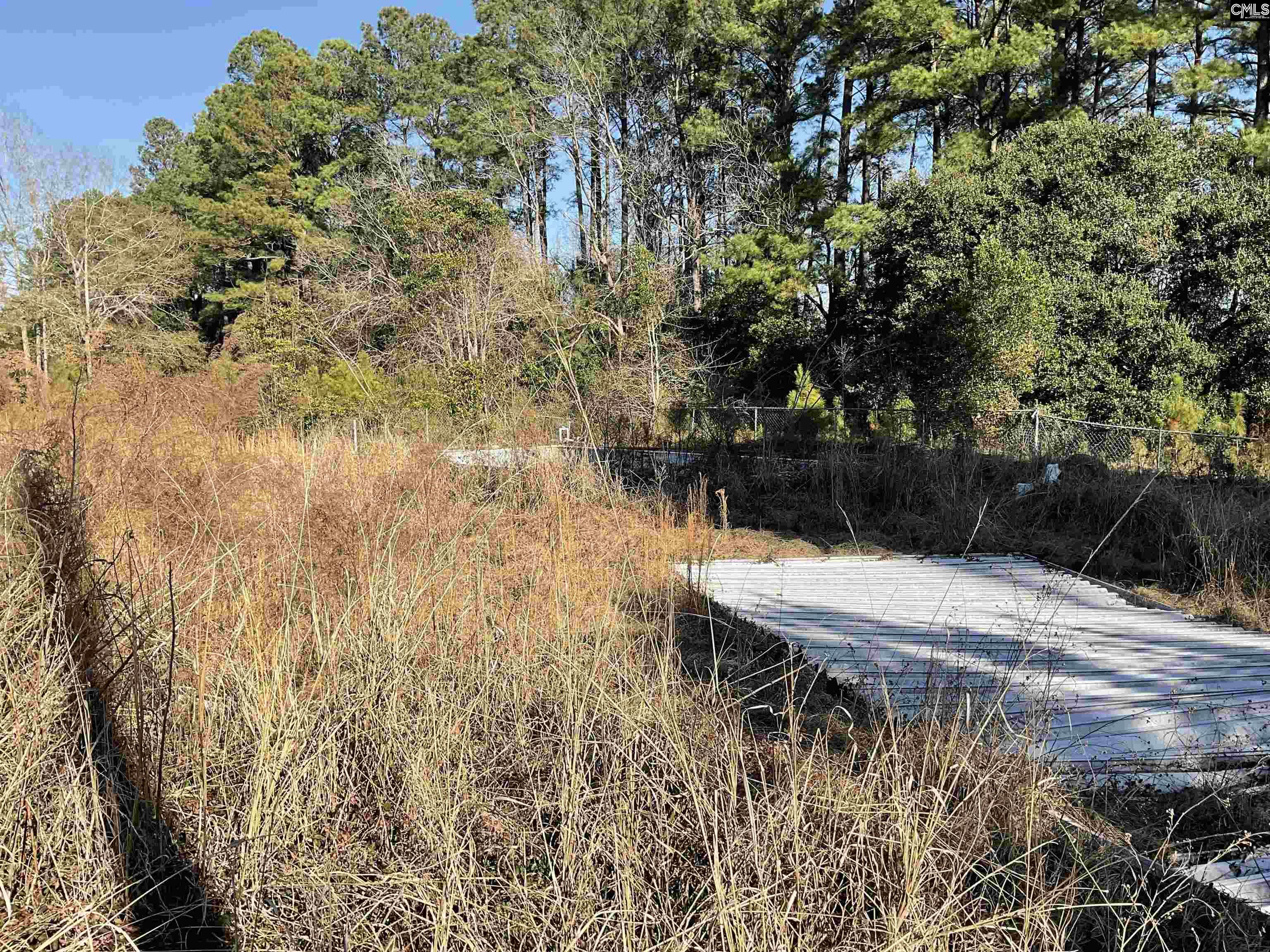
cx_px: 635
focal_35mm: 29
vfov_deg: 48.2
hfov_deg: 61.7
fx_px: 1064
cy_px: 476
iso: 16
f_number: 1.8
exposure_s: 1/1144
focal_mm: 3
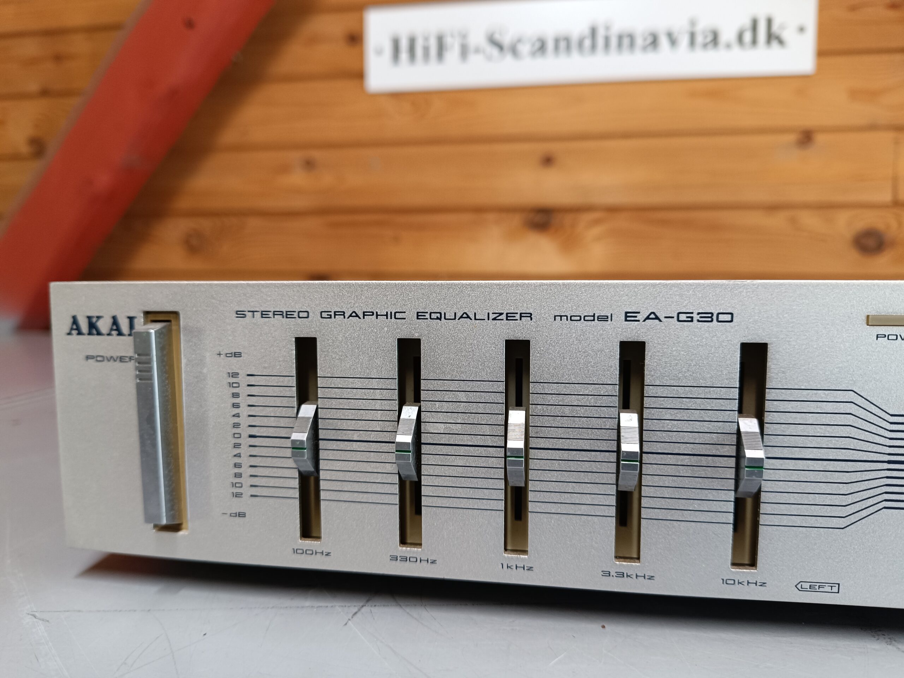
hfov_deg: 71.6
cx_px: 452
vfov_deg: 56.8
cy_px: 339
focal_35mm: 24
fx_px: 627
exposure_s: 1/33.3
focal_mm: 5.59
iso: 508
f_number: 1.88
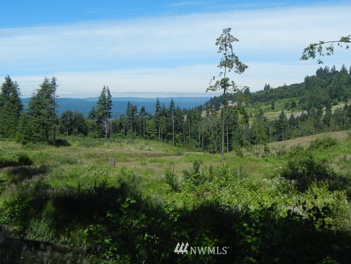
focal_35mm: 43
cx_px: 202
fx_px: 436
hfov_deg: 43.7
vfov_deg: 33.2
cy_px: 78
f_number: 7
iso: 160
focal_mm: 5.4
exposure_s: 1/446
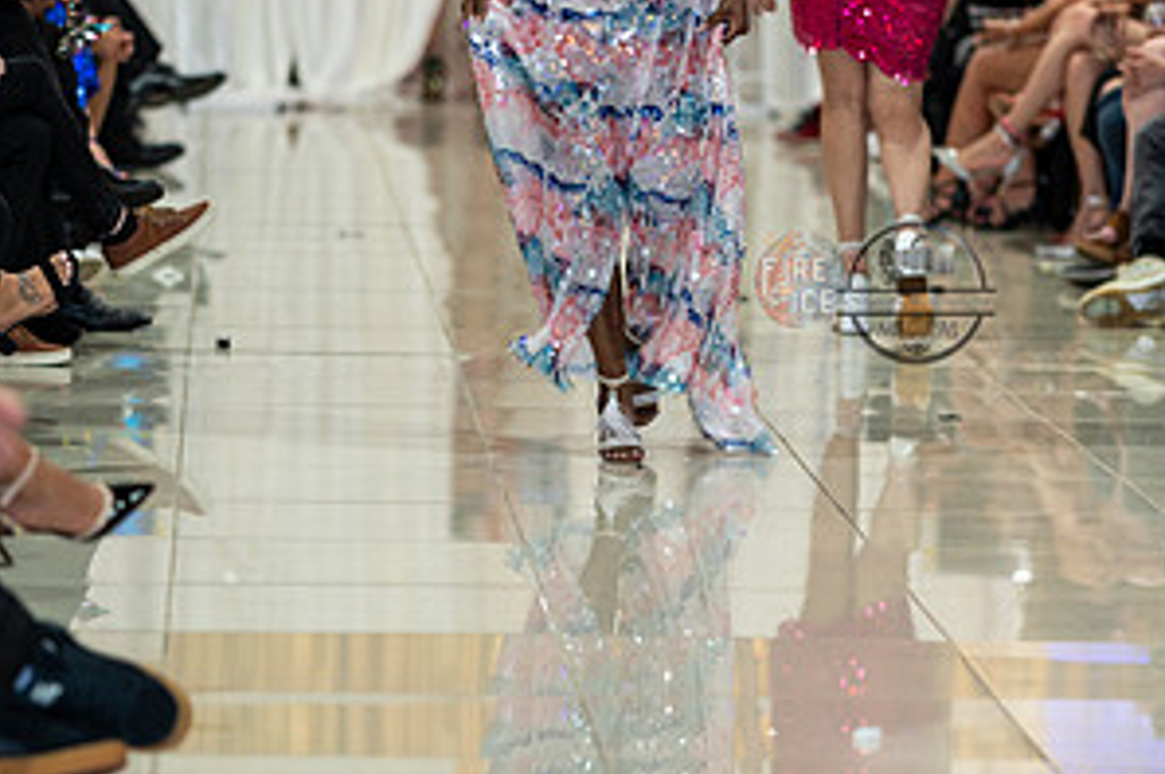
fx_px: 6206
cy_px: 293
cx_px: 582
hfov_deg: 10.7
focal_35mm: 192
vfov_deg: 7.1
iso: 100
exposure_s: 1/160
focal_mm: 85
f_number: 1.4
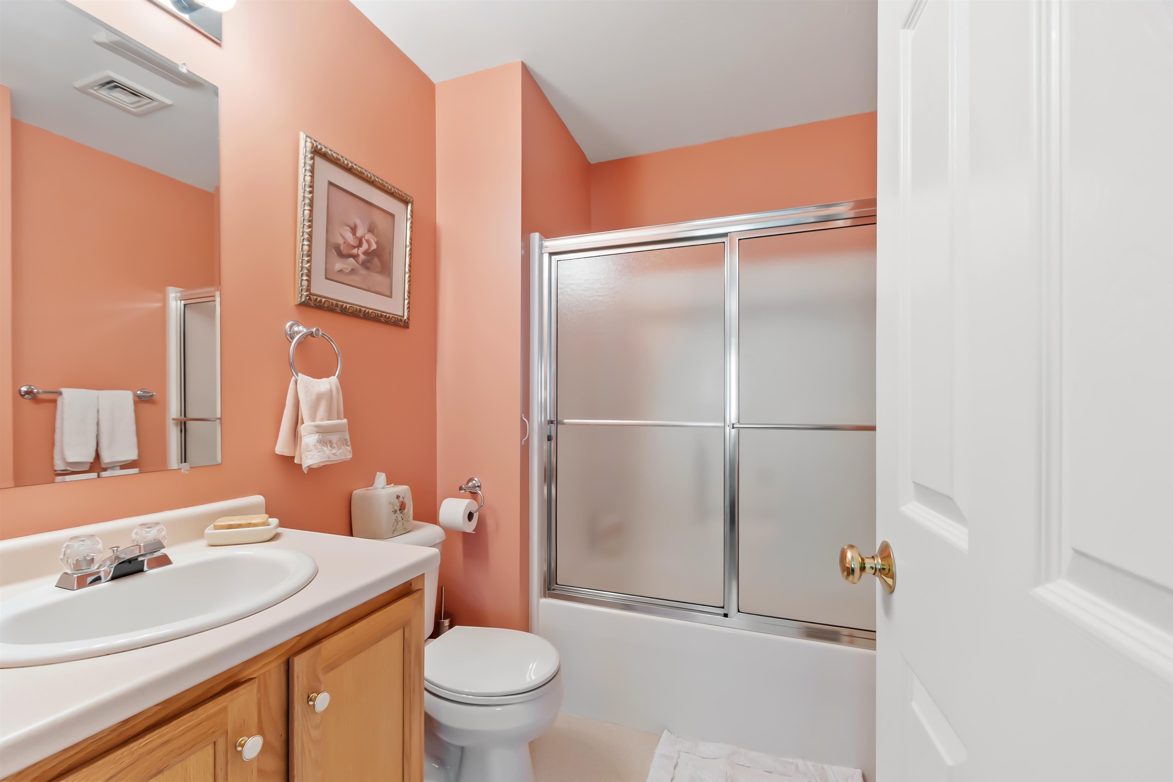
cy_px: 391
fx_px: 489
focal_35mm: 15
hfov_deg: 100.4
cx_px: 586
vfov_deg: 77.3
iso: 320
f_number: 8
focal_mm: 10
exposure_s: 1.3
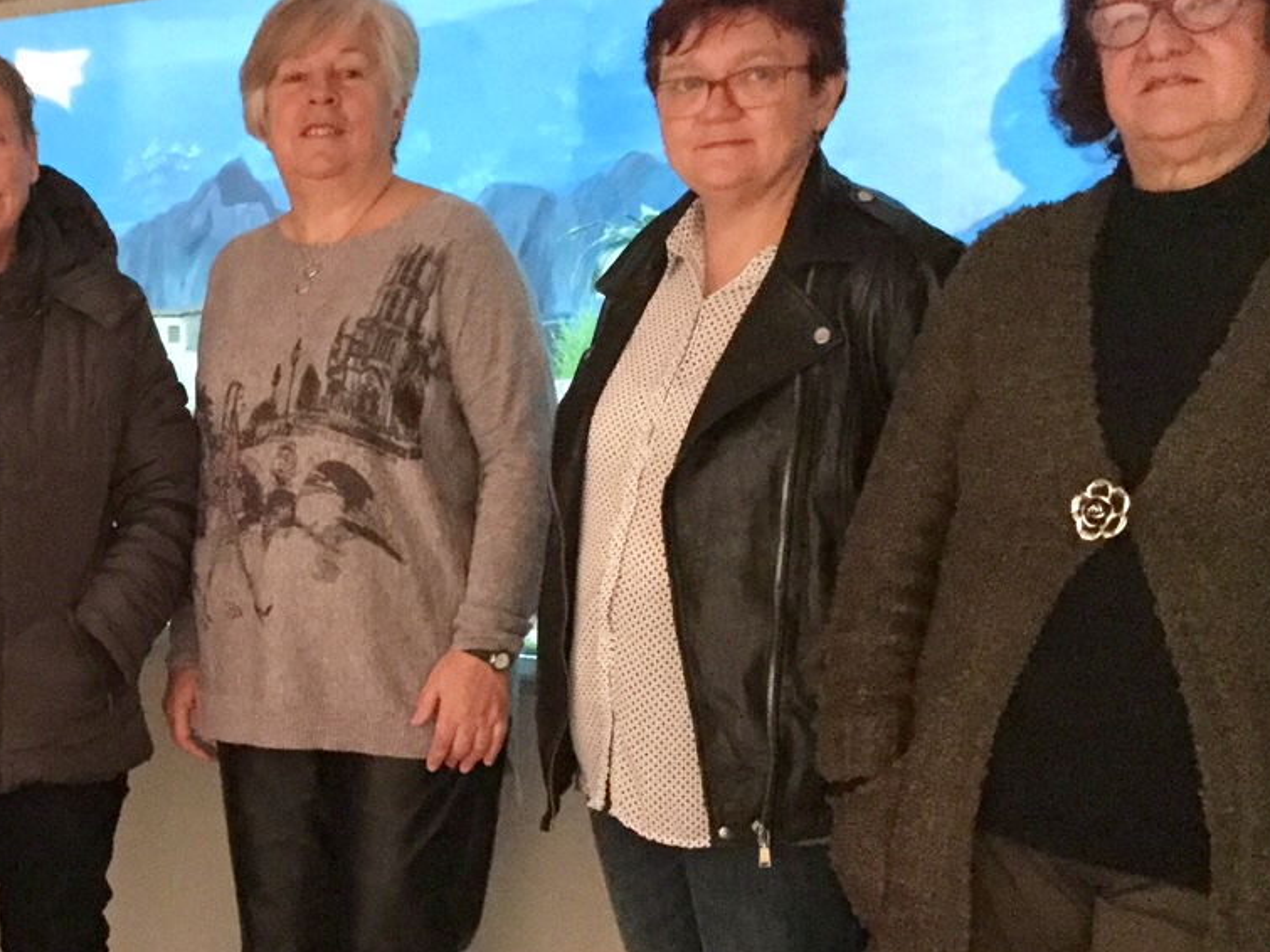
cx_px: 135
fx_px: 2458
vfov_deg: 21.7
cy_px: 747
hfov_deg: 27.9
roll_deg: +1.6
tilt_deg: -9.3
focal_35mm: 67
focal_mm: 3.3
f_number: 2.4
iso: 640
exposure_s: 1/17
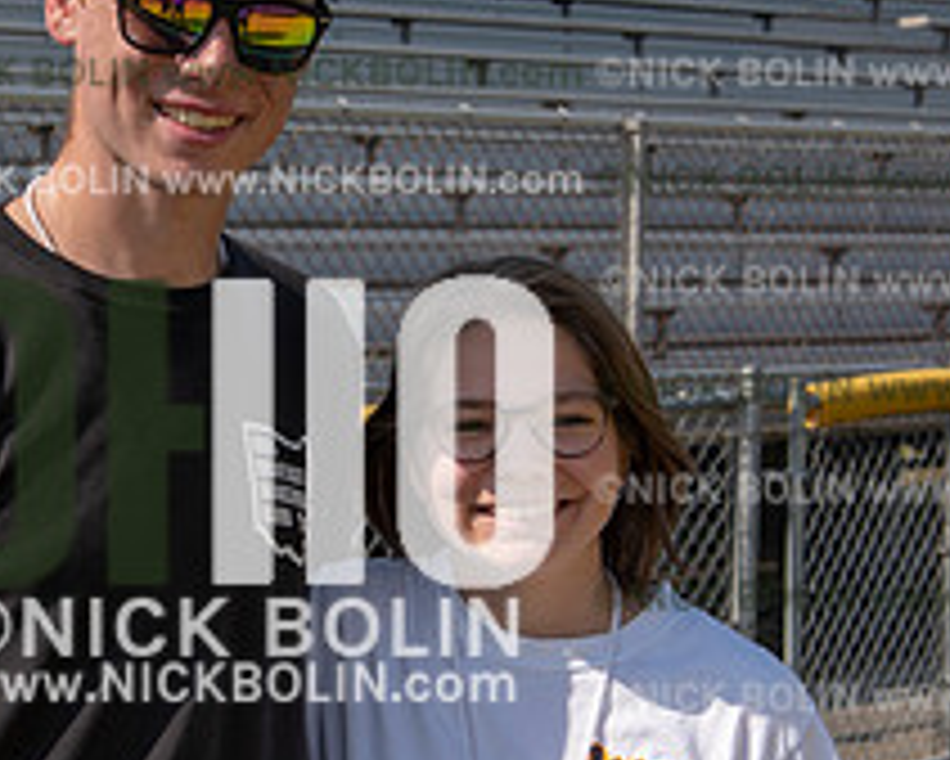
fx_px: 2897
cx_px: 234
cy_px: 492
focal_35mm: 103
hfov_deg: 18.5
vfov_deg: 14.9
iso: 200
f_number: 5.6
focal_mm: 40
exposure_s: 1/2000
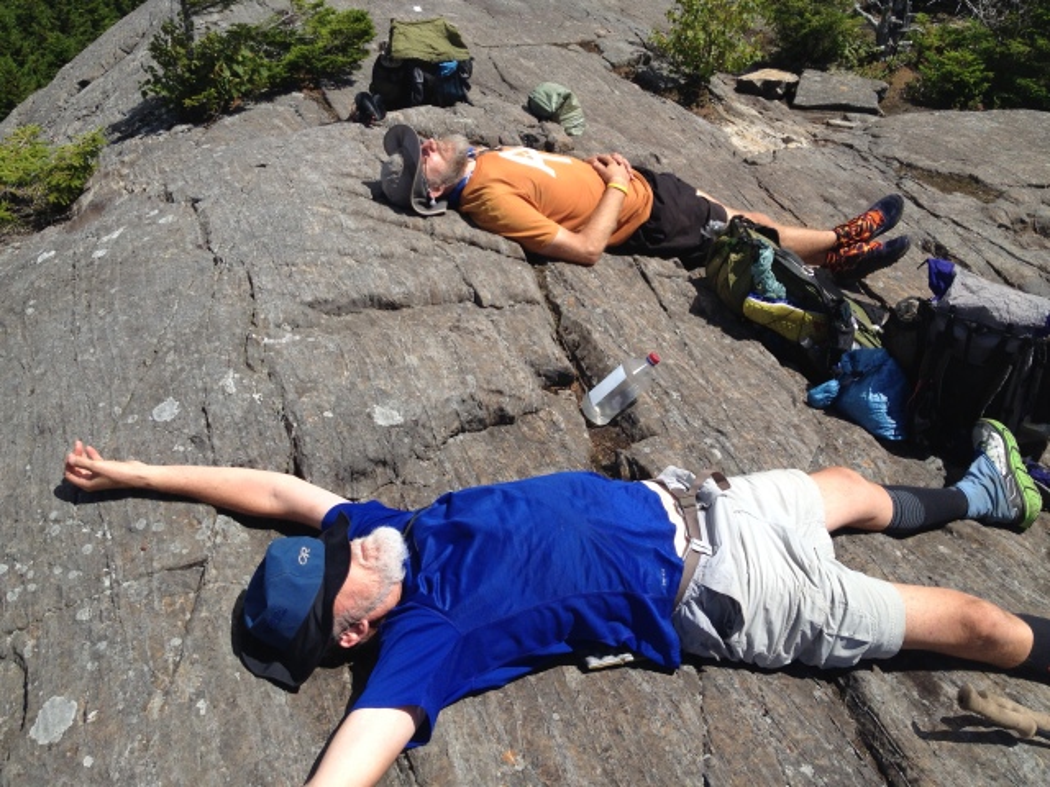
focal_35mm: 35
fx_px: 1062
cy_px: 394
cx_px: 525
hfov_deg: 52.6
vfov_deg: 40.7
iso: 50
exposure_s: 1/2045
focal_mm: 4.28
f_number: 2.4
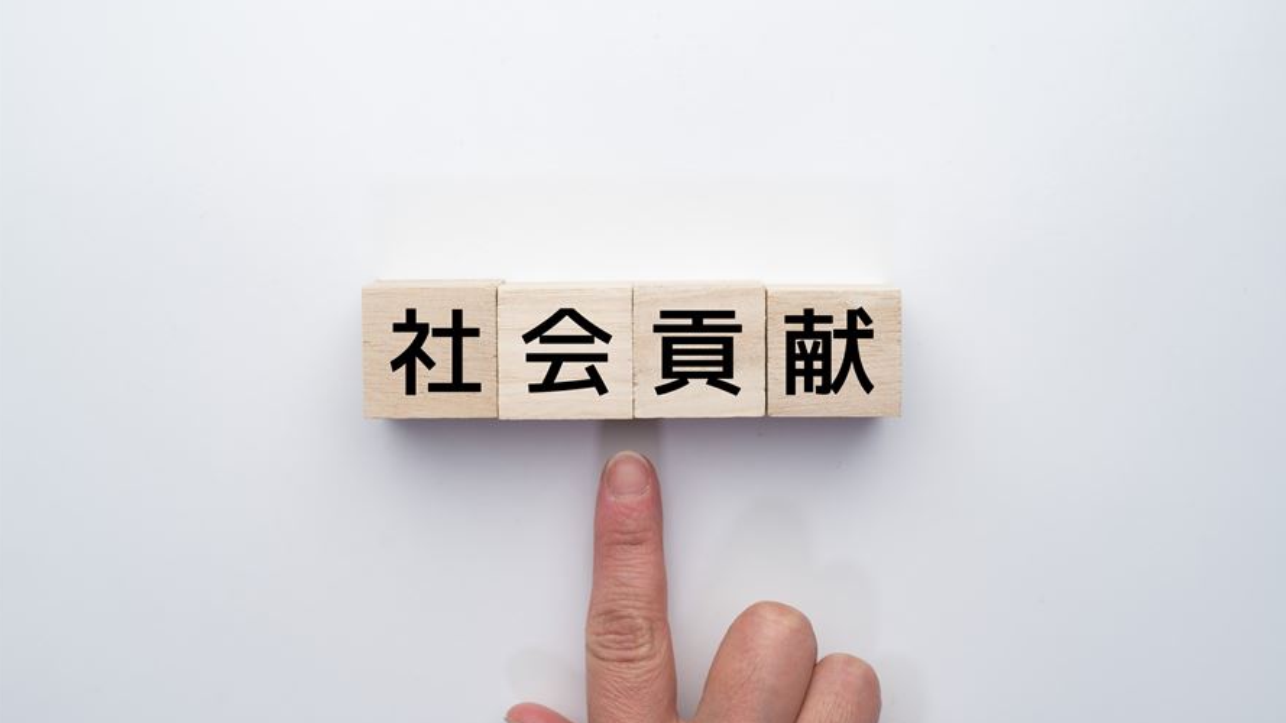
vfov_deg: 22.6
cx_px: 642
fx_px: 1807
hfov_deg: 39.2
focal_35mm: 53
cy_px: 351
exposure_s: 1/50
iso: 500
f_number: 7.1
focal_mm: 50
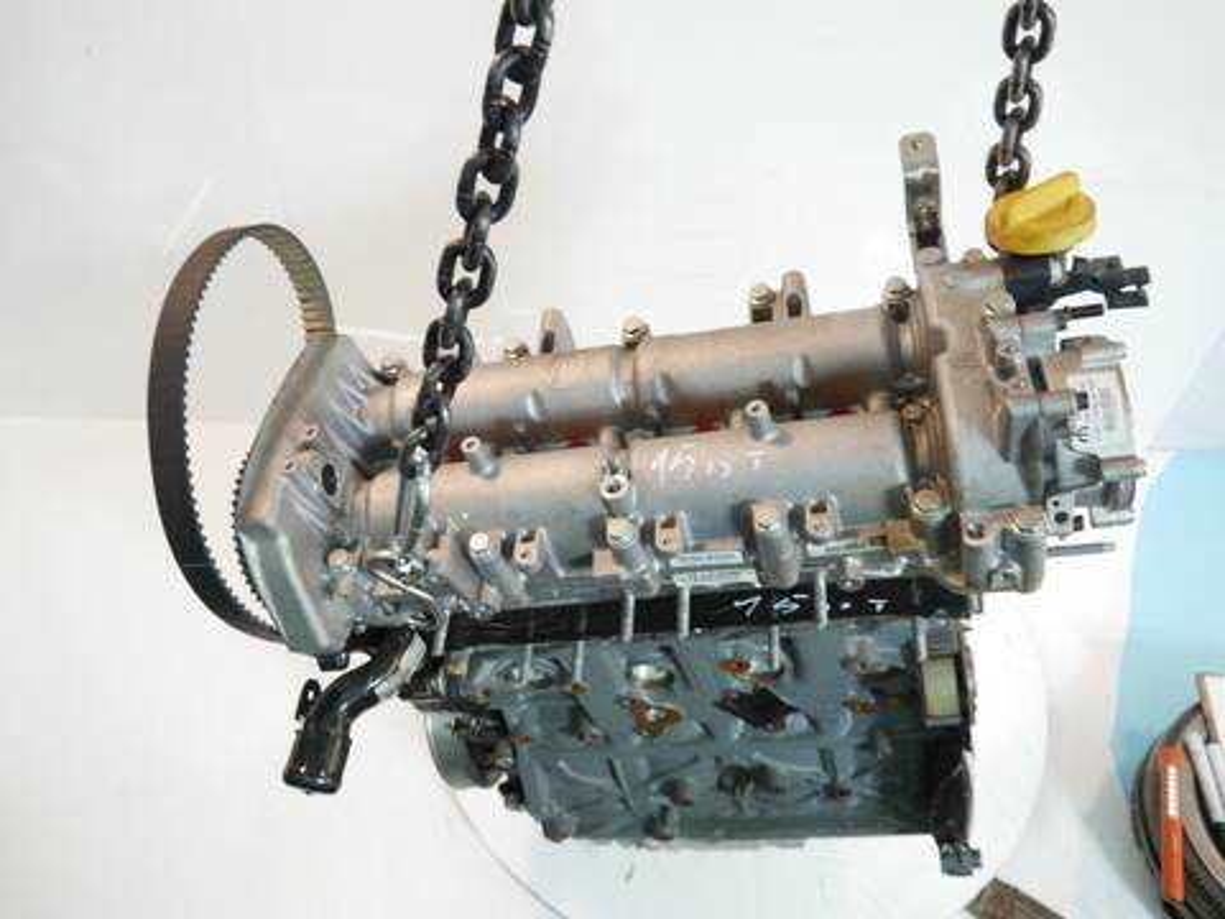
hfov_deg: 60.0
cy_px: 460
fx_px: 1062
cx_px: 612
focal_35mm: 30
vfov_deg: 46.8
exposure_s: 1/60
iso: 400
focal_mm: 15
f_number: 3.5
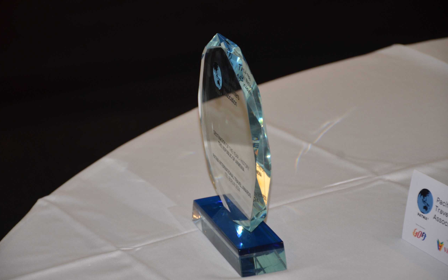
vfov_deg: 9.0
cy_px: 139
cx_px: 223
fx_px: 1777
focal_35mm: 146
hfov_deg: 14.4
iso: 800
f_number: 5.3
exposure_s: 1/60
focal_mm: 95
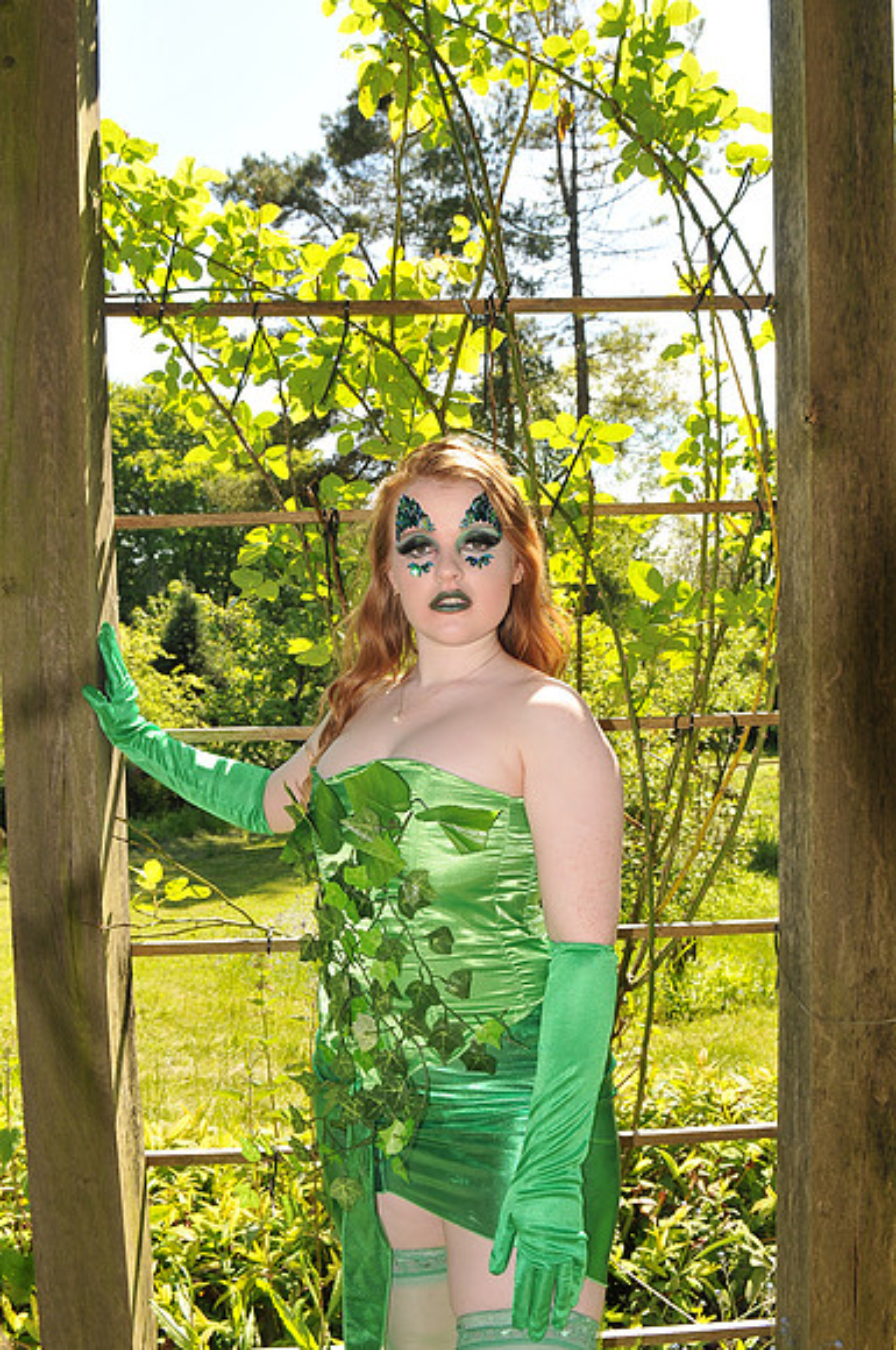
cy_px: 675
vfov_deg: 62.0
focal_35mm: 30
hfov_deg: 43.5
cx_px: 448
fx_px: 1123
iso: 200
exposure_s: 1/160
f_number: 11
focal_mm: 20
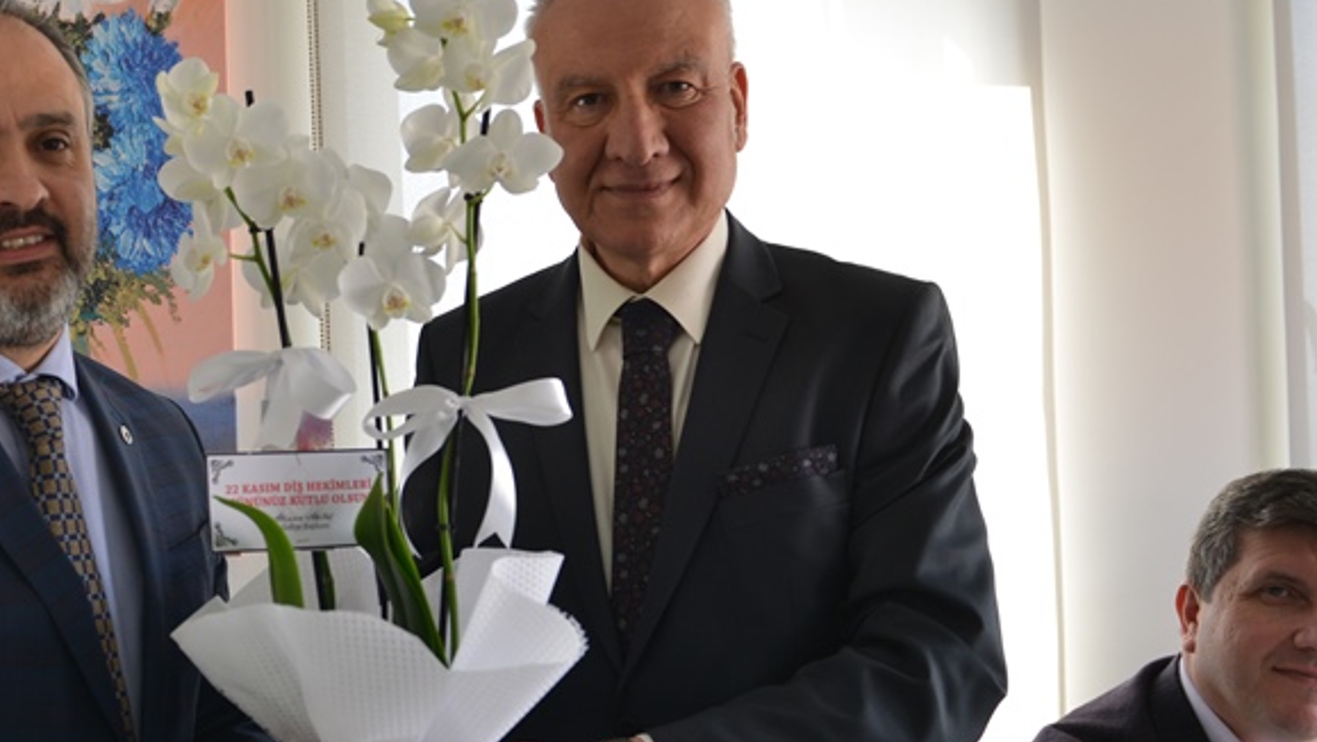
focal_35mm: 50
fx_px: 1746
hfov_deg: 39.8
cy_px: 454
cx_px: 275
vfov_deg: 23.9
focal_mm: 27
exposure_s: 1/100
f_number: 3.2
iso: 320
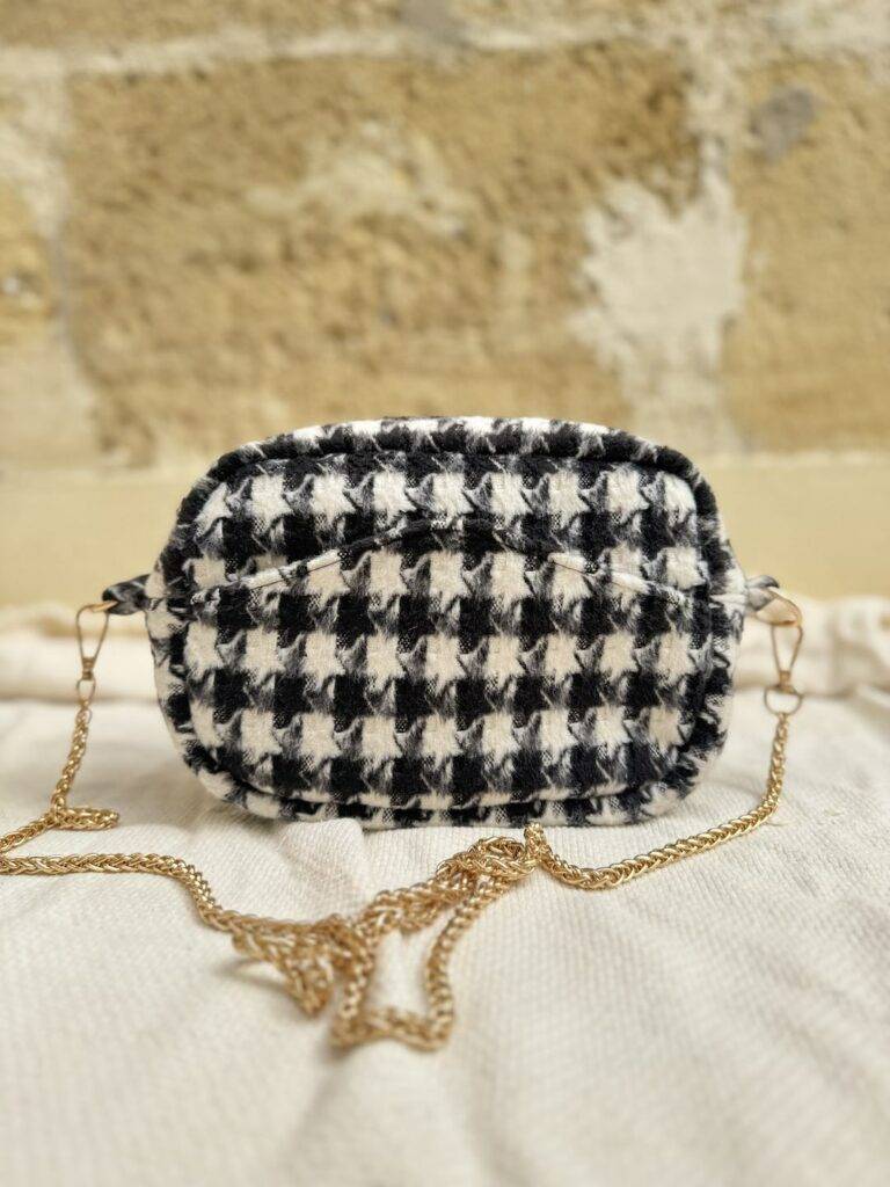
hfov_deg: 56.8
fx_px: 823
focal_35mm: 24
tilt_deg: -6.5
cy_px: 594
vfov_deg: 71.6
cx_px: 445
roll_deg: +1.5
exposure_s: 1/287
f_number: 1.78
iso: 80
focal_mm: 6.76
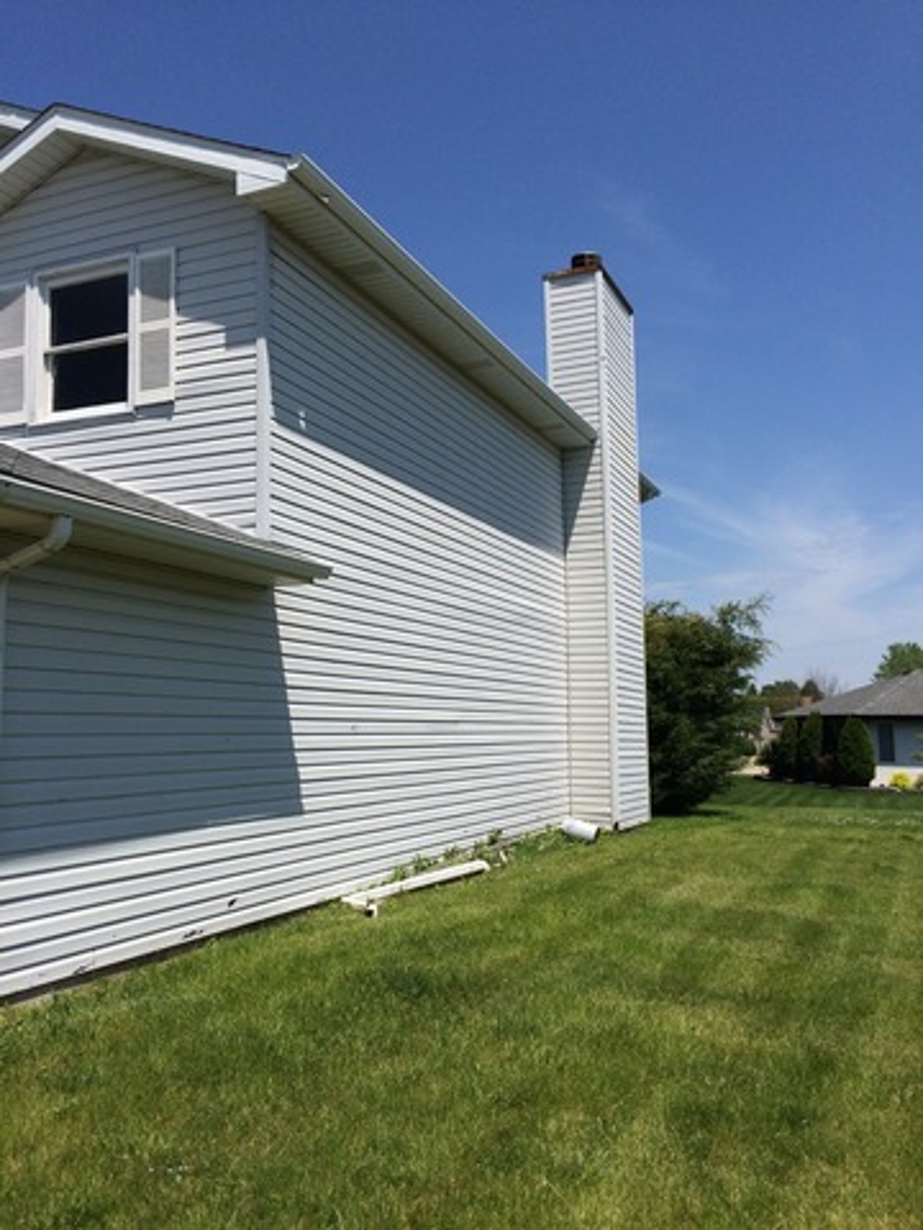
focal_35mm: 29
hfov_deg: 48.2
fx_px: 1031
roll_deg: +1.3
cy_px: 615
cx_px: 462
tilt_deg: +6.7
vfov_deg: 61.7
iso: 32
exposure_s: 1/3731
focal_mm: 4.15
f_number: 2.2
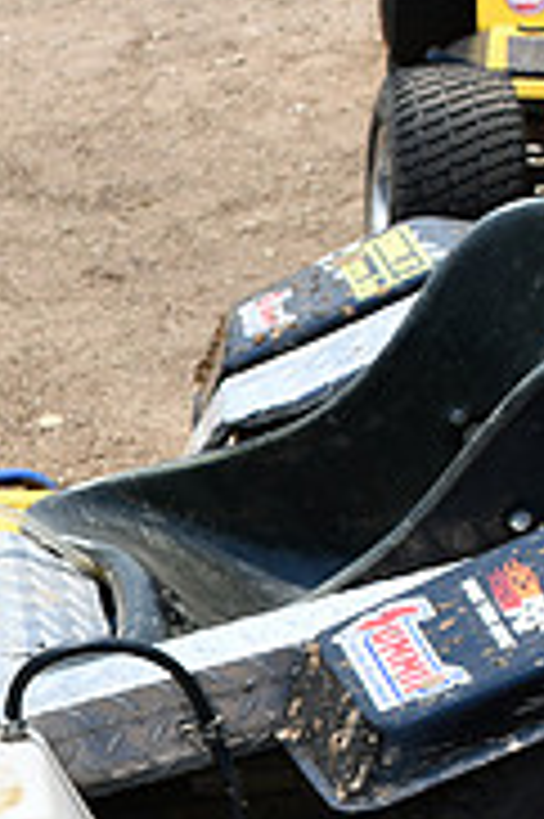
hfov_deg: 10.1
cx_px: -103
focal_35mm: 134
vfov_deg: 15.3
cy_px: 479
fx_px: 3043
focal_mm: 28
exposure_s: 1/250
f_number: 8
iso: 100
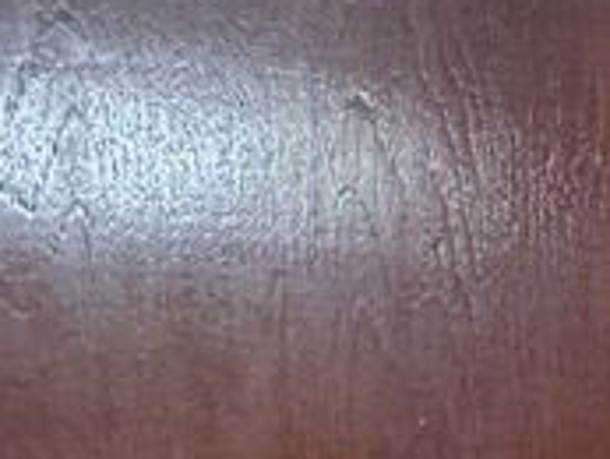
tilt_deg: -22.1
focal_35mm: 97
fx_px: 1711
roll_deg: -2.7
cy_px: 724
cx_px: 561
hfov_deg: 19.8
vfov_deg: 14.1
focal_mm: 2.22
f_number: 2.2
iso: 400
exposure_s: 1/60
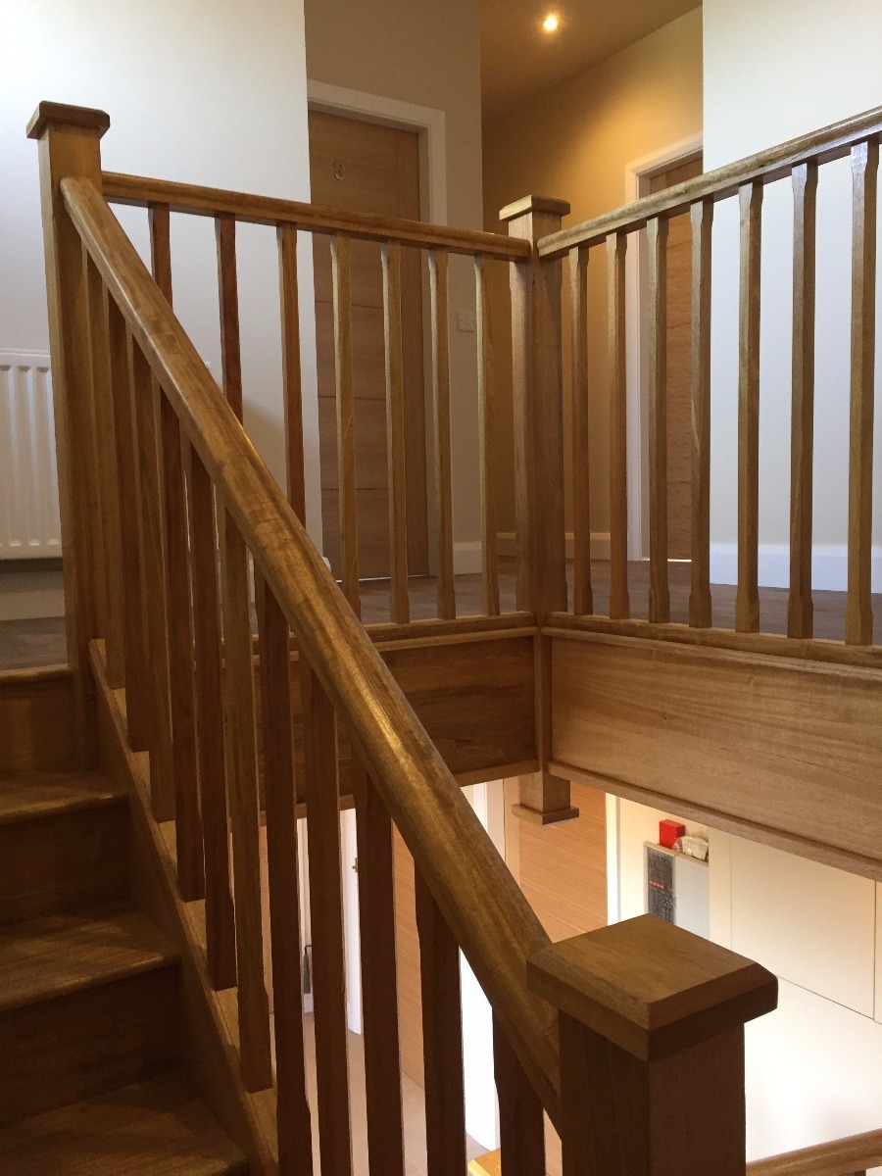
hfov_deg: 48.2
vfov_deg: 61.7
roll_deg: +1.6
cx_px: 441
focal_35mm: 29
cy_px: 588
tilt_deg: -4.0
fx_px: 985
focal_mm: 4.15
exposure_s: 1/33
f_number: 2.2
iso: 160
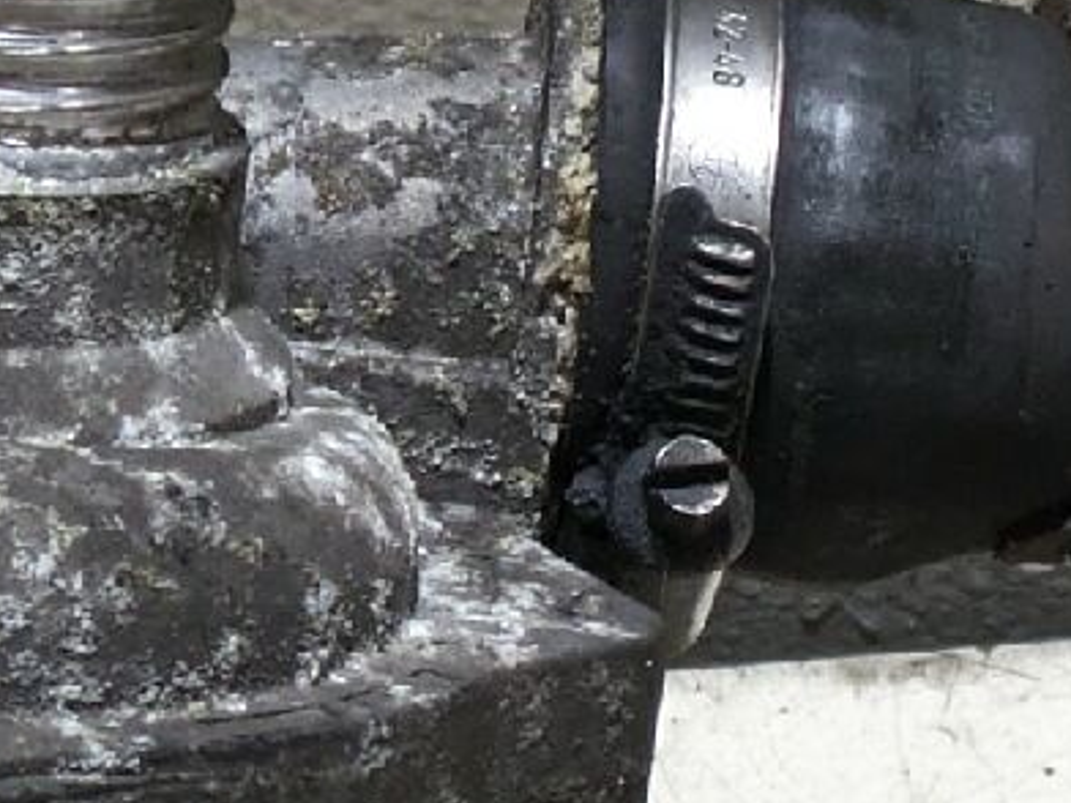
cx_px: 407
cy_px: 1183
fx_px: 7735
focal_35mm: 250
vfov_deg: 5.9
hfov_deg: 7.9
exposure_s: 1/100
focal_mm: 5.43
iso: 288
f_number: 1.89
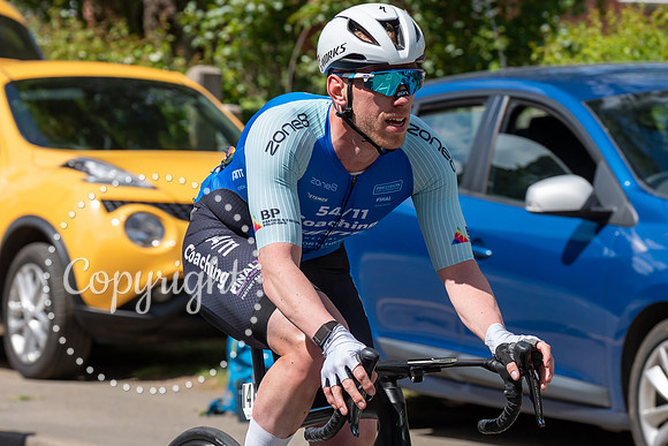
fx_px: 3755
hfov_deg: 10.2
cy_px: 181
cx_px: 376
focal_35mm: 202
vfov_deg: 6.8
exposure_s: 1/1000
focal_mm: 117
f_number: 5.6
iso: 250
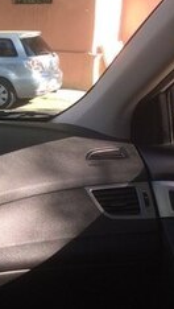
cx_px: -177
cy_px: 146
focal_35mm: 89
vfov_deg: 23.9
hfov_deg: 12.1
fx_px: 728
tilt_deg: -11.3
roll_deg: +0.5
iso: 32
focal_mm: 4.15
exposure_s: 1/167
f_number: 2.2
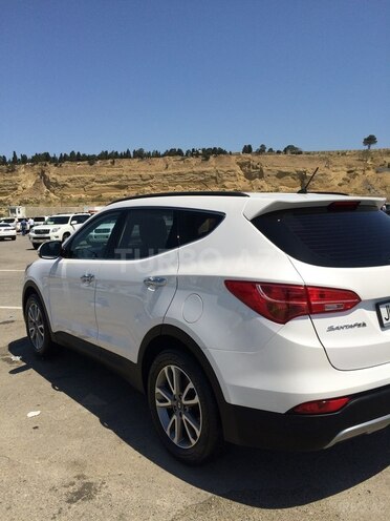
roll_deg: +2.1
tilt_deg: -4.3
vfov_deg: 61.7
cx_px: 195
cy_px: 260
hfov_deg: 48.2
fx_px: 436
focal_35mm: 29
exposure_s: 1/4115
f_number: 2.2
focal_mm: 4.15
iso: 32
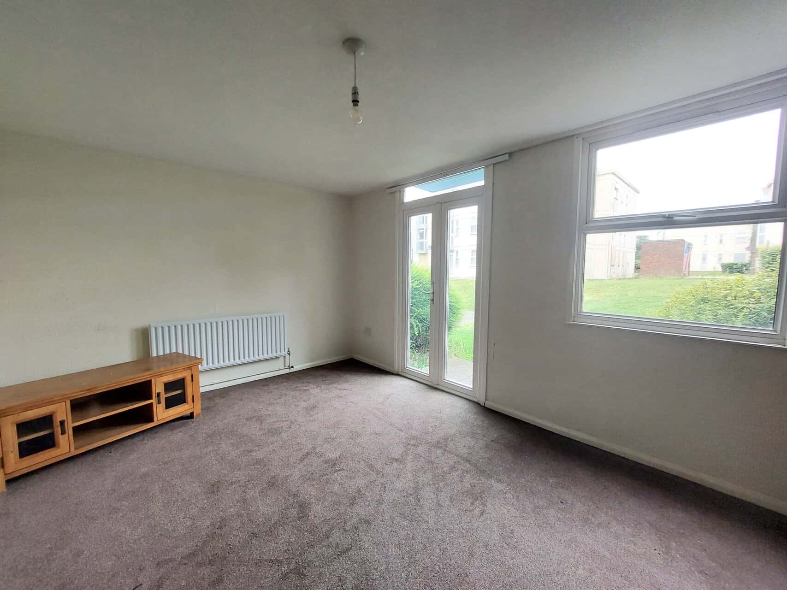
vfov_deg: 89.9
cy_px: 295
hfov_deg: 106.2
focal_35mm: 13
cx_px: 394
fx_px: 296
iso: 64
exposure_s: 1/50
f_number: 2.2
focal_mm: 1.74
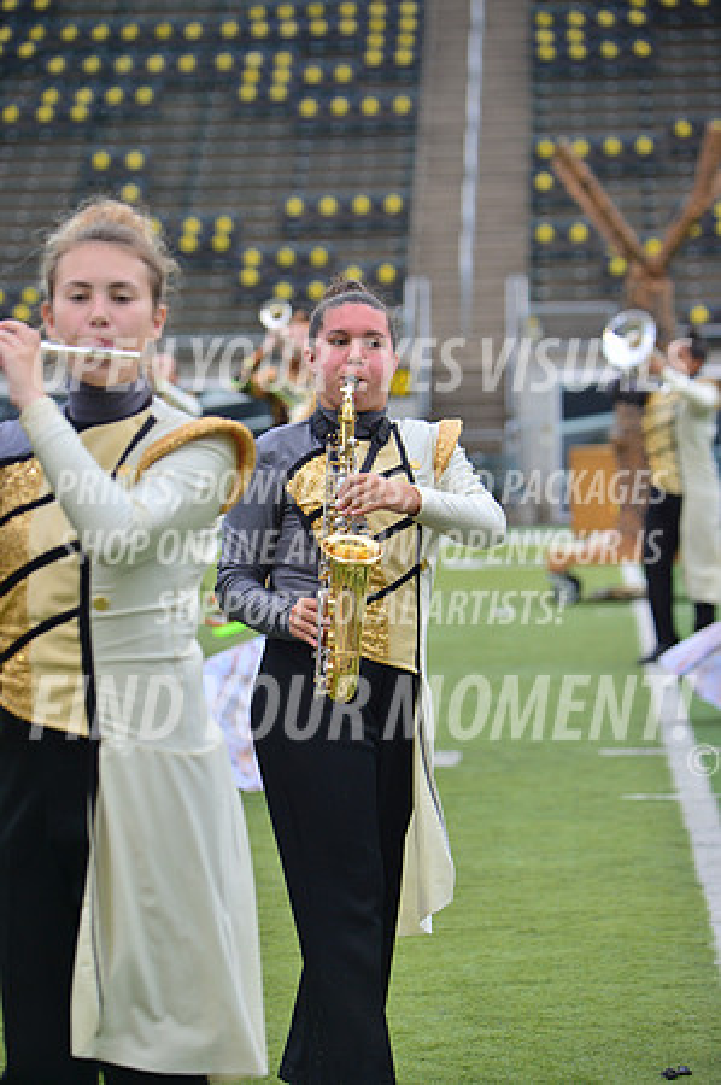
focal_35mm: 175
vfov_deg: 11.8
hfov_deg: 7.8
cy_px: 542
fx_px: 5269
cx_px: 360
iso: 400
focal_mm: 175
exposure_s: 1/500
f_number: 5.6
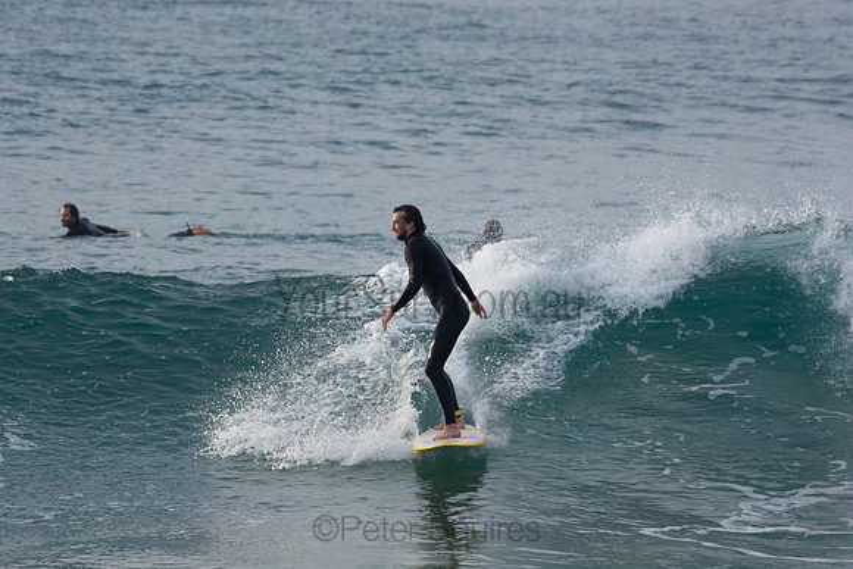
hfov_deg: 4.4
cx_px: 426
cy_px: 284
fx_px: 11020
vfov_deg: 3.0
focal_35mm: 465
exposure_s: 1/1600
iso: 400
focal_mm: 310
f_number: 5.6
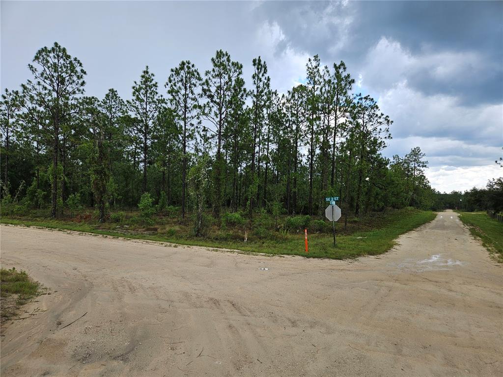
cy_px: 188
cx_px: 252
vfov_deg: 58.9
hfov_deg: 73.9
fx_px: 334
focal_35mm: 23
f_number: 1.8
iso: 25
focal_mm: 5.4
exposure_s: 1/409
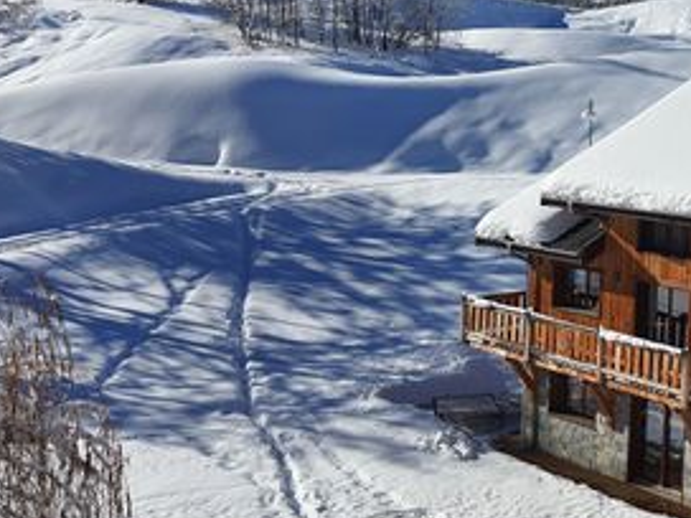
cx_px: 624
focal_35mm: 51
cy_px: 170
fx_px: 1018
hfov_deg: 35.3
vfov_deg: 28.4
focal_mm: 4.32
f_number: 1.7
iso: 50
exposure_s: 1/4448
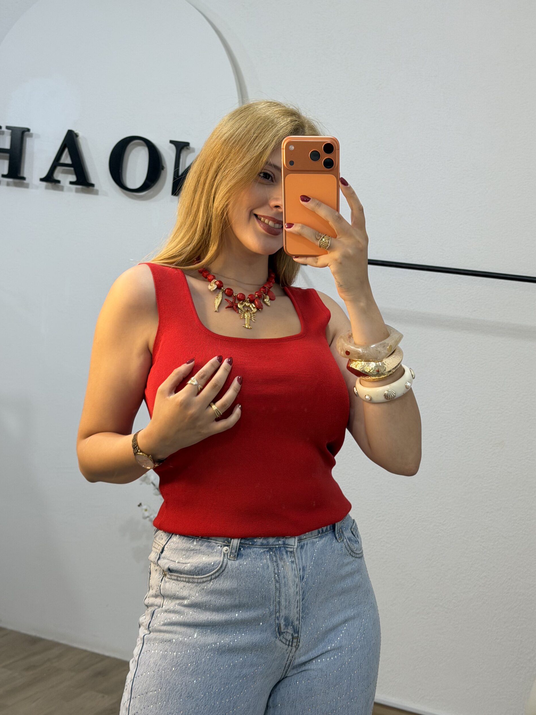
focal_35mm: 49
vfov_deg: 38.9
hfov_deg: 29.7
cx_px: 267
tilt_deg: -20.8
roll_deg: -7.7
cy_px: 363
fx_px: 1012
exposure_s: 1/51
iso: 50
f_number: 1.78
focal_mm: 6.76
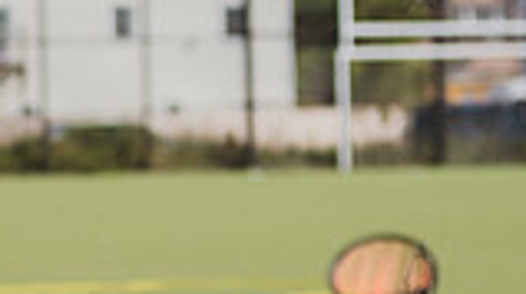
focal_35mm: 353
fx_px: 4918
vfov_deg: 3.4
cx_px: -194
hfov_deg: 6.1
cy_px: 127
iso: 100
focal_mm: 80
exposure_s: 1/1250
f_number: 4
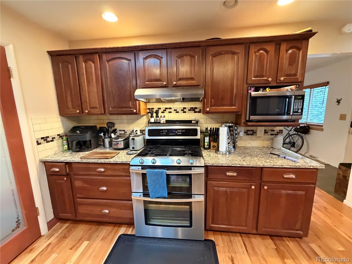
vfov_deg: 85.7
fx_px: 142
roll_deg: +0.4
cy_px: 132
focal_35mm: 14
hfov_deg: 102.1
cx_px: 176
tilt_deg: -9.6
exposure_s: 1/60
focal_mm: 2.22
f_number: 2.2
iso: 640
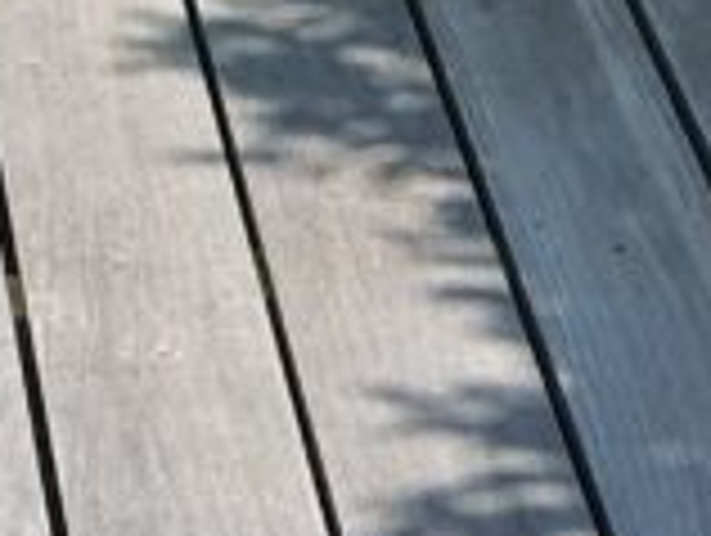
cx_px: 801
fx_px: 3209
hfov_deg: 12.4
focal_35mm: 156
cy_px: 1489
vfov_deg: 8.3
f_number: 2.4
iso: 50
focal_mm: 4.32
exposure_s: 1/688
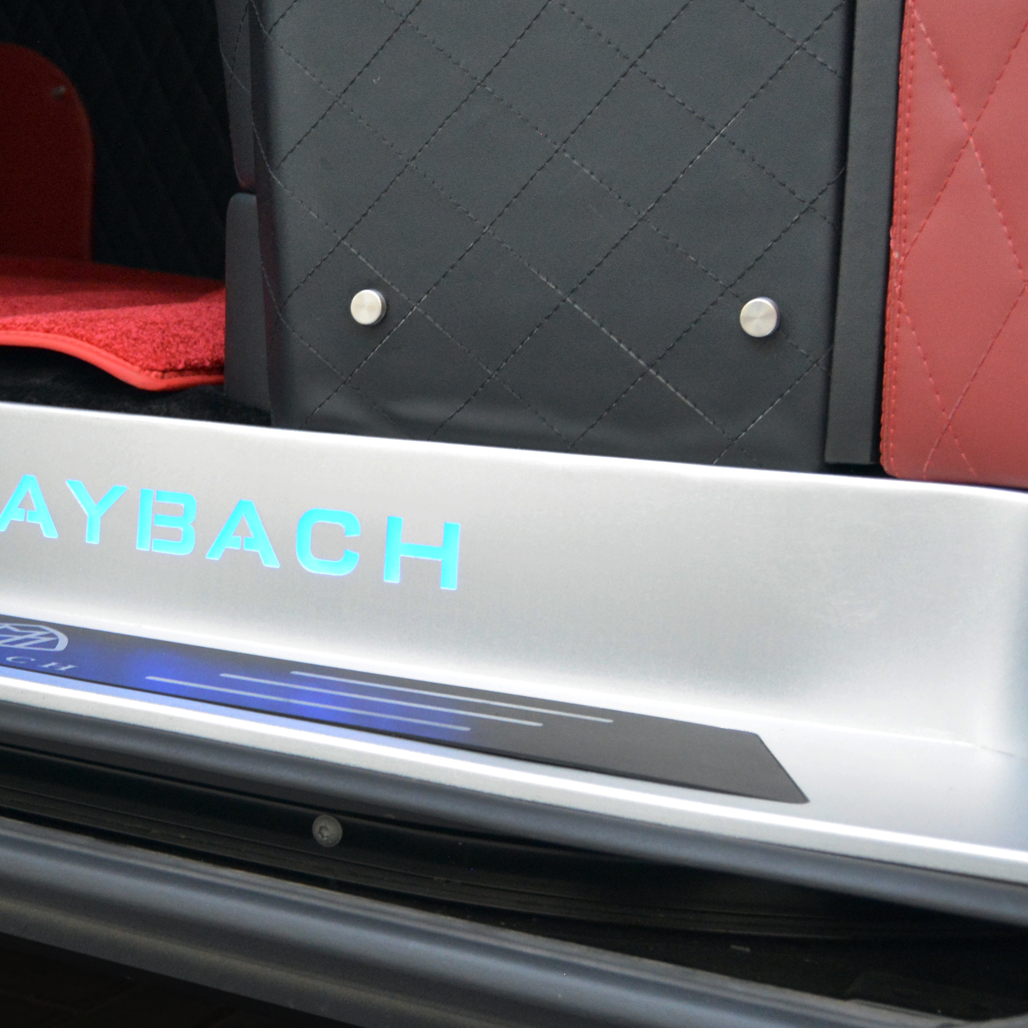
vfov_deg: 34.7
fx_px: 1646
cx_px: 175
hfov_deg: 33.5
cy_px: 547
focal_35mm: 49
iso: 1600
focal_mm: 18
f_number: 3.5
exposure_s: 1/80
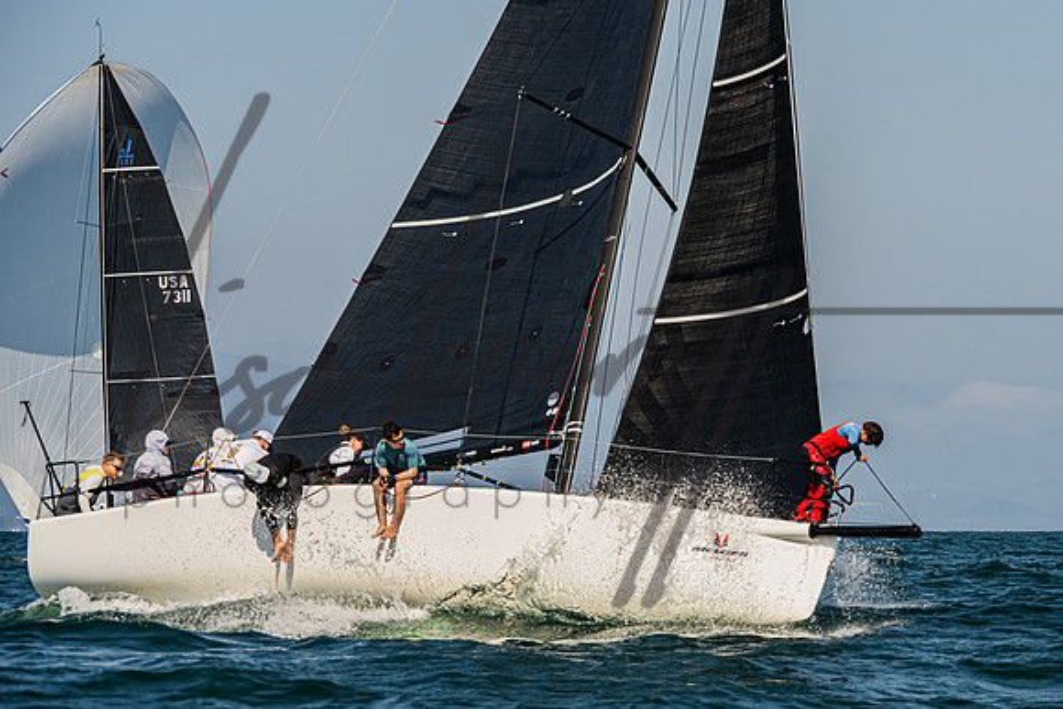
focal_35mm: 202
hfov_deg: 10.2
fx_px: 5971
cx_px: 704
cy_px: 364
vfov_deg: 6.8
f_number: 8
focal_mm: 150
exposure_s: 1/2000
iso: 500
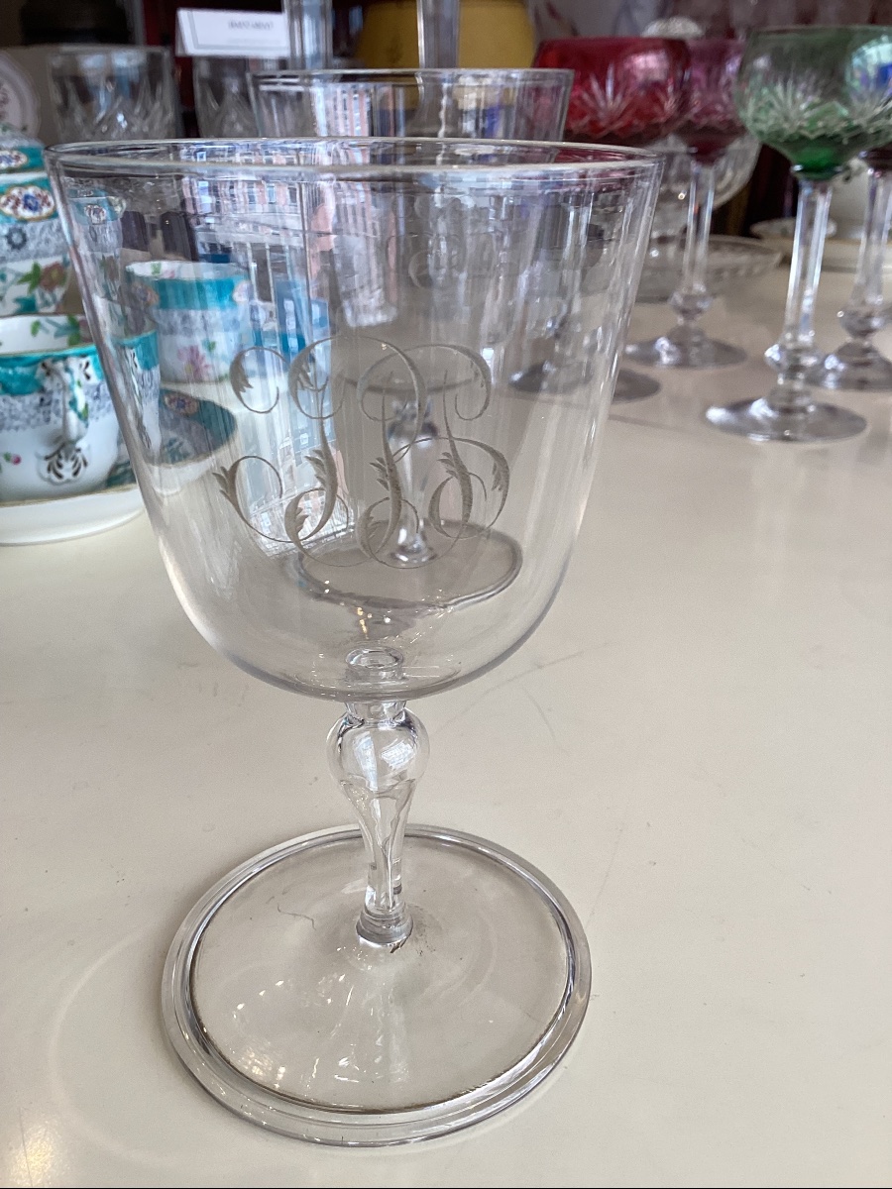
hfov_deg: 45.4
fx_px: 1065
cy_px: 594
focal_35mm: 31
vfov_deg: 58.4
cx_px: 446
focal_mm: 3.3
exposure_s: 1/50
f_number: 2.4
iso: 50
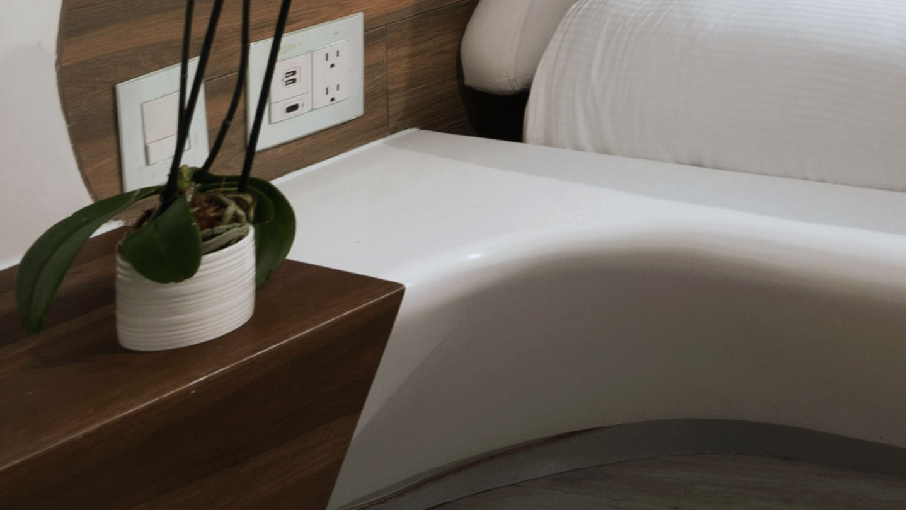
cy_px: -361
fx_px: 2739
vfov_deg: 10.1
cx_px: 1610
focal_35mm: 114
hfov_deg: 16.0
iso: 200
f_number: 8
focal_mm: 26
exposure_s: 1/60
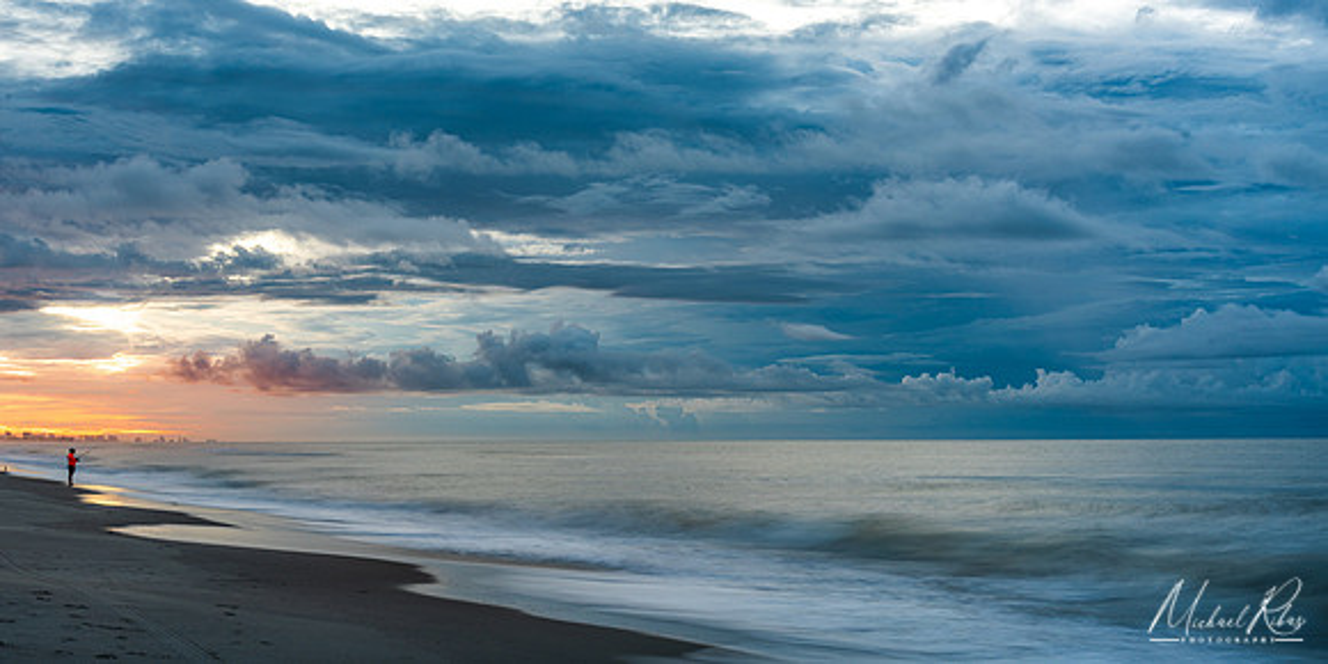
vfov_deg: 22.1
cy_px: 364
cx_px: 664
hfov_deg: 42.7
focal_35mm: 50
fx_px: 1700
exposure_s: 2
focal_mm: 46
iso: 64
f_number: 14
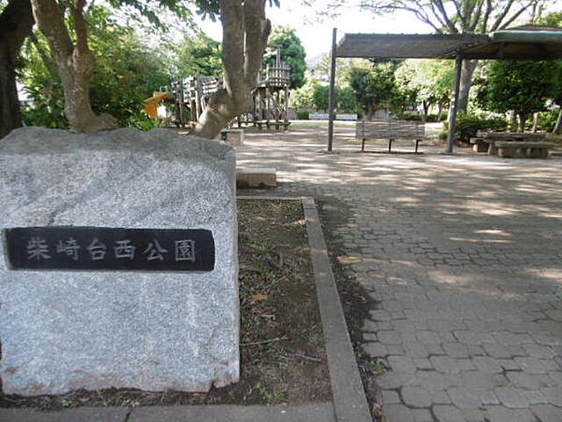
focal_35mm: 24
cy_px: 211
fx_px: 390
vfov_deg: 56.8
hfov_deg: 71.6
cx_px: 281
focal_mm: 4.3
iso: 100
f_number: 3.1
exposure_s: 1/80
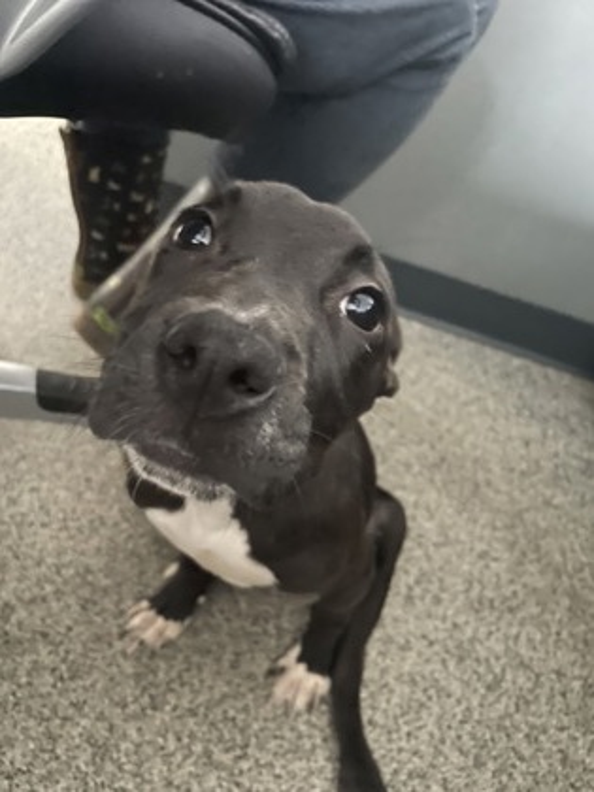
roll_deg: -19.6
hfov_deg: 53.1
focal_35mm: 26
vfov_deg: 67.3
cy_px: 396
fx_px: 595
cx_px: 297
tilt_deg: -36.5
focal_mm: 4.2
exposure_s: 1/24
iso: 1250
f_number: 1.6
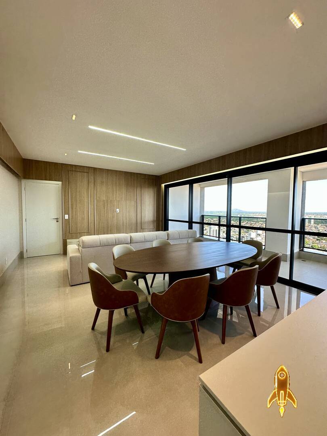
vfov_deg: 102.1
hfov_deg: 85.7
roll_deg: -1.3
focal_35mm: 14
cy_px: 218
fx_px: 176
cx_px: 164
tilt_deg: -1.4
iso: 50
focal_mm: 2.22
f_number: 2.2
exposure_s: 1/120
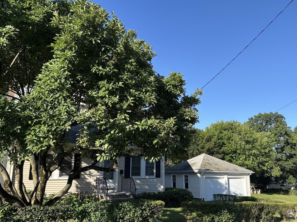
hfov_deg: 58.2
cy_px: 123
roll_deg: +0.3
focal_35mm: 31
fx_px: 266
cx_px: 167
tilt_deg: +10.4
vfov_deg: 45.4
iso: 50
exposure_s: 1/1567
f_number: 1.6
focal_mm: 5.96
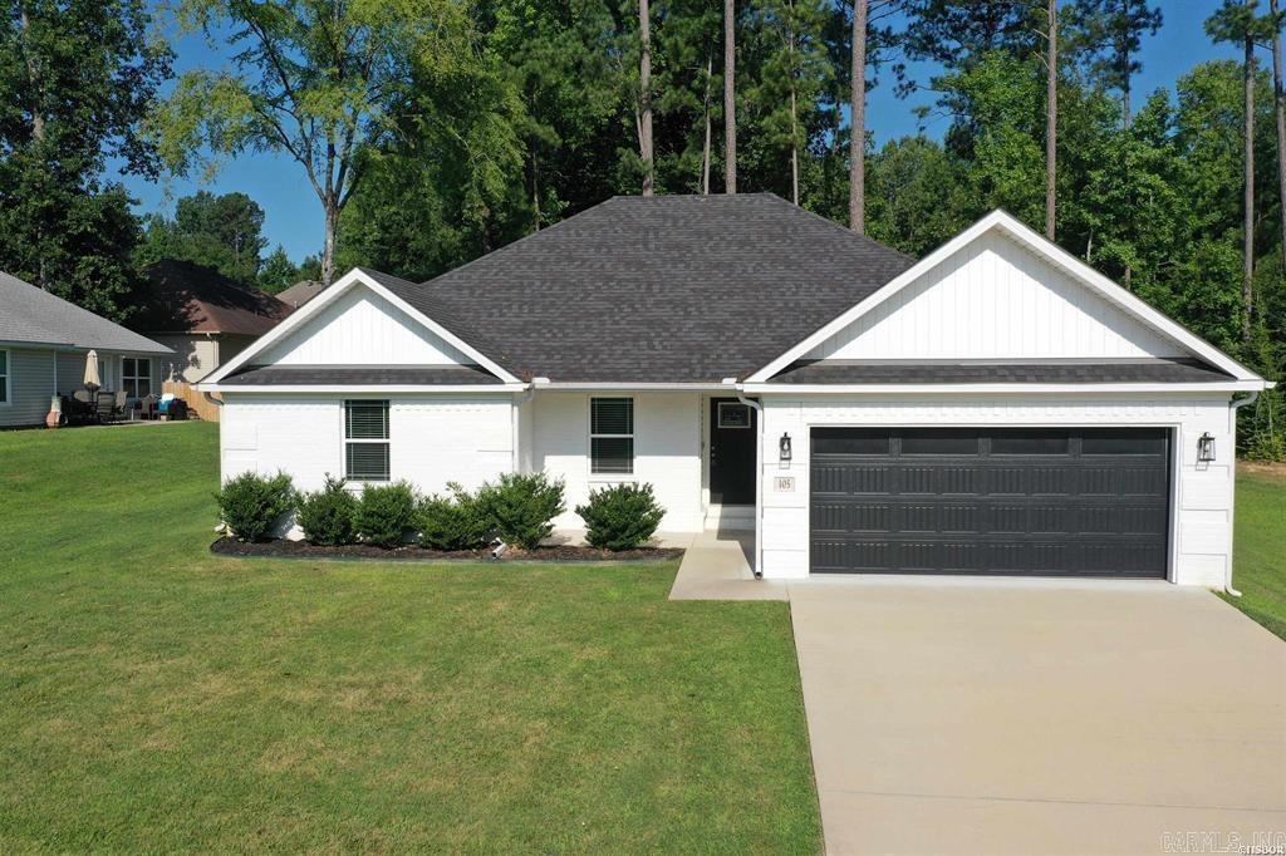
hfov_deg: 65.5
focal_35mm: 28
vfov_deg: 46.4
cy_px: 428
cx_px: 643
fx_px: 1000
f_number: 6.3
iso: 100
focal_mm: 10.26
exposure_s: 1/500
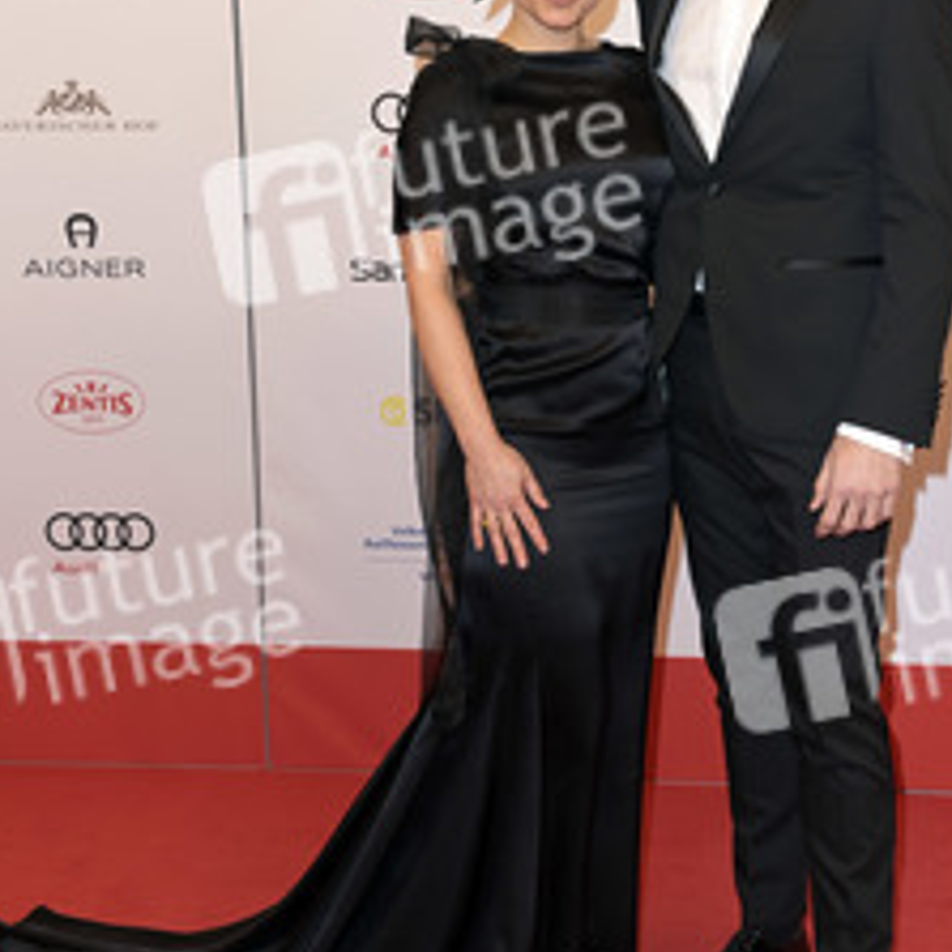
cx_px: 546
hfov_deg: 23.7
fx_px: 2271
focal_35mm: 73
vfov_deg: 23.7
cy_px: 418
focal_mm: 48
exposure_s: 1/250
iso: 400
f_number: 6.3
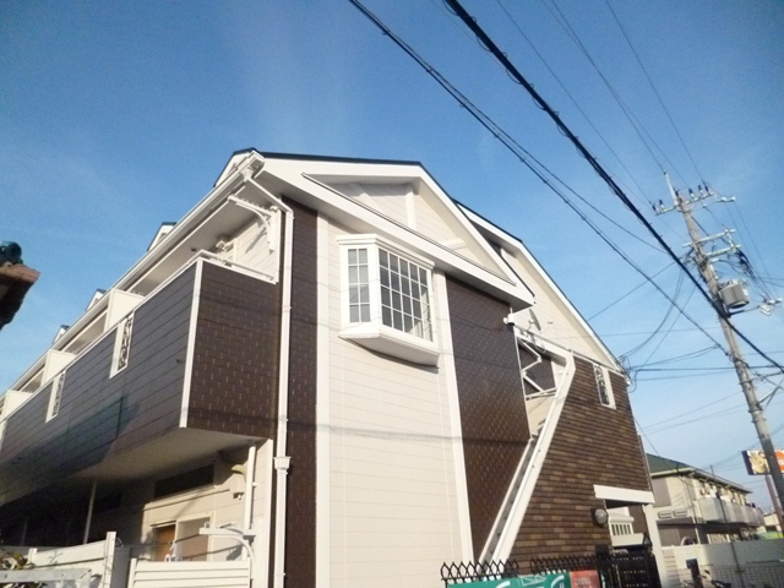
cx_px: 392
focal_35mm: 24
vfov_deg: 56.8
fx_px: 544
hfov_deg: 71.6
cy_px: 294
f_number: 9
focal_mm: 4.3
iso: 800
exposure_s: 1/640
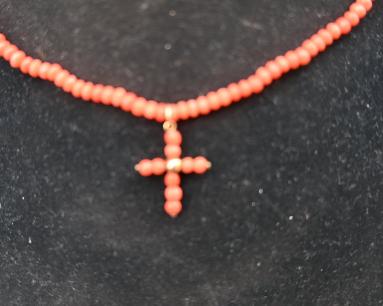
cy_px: 153
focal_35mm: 46
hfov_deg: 40.4
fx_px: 520
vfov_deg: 32.8
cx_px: 168
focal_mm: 26.5
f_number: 3.8
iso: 400
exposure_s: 1/160
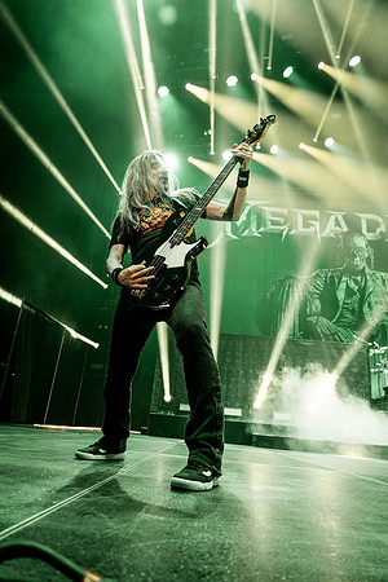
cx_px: 194
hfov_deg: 53.1
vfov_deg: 73.7
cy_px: 291
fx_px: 388
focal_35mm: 24
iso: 1600
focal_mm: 24
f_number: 4
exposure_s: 1/200
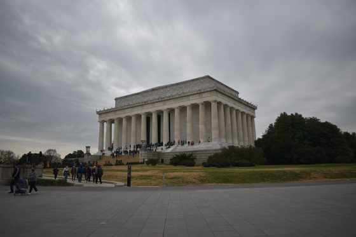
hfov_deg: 67.4
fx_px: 267
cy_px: 118
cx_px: 178
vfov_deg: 47.9
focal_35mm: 27
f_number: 4
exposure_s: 1/250
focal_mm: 18
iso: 400
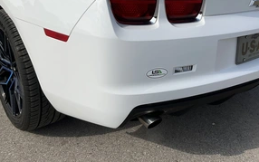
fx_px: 304
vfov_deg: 29.7
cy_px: 55
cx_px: 169
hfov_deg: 45.6
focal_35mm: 43
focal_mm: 3
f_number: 1.8
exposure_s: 1/3125
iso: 25
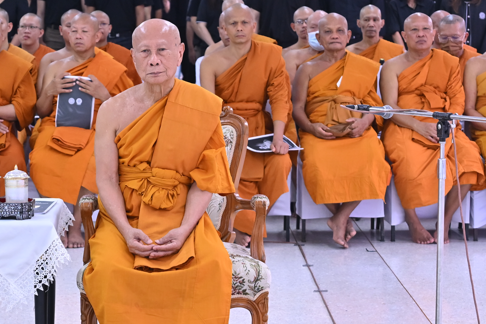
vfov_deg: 12.7
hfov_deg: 18.9
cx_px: 170
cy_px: 160
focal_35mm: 108
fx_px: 1458
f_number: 4
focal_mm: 43
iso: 1250
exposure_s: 1/250
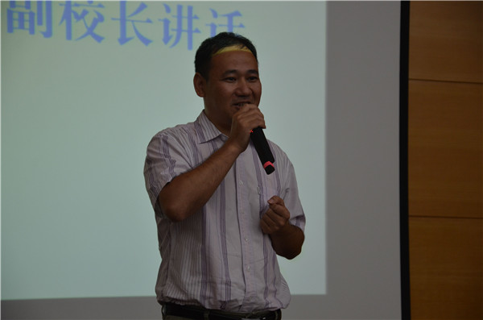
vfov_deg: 11.4
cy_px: 160
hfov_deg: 17.1
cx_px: 242
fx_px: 1606
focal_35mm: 120
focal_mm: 80
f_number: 5.3
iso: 640
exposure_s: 1/80
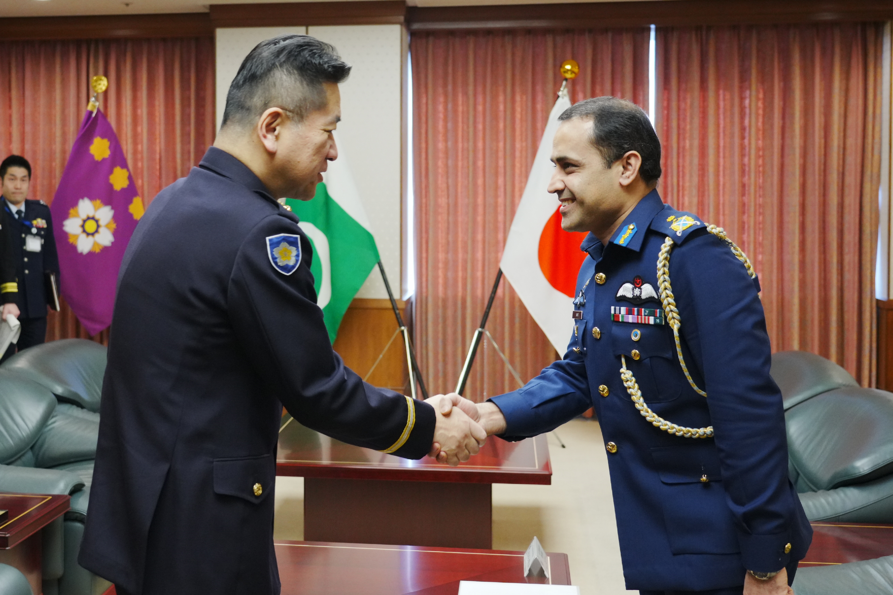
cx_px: 446
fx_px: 769
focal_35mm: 31
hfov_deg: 60.3
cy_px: 298
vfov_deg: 42.3
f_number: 4
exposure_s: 1/200
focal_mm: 31
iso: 2500
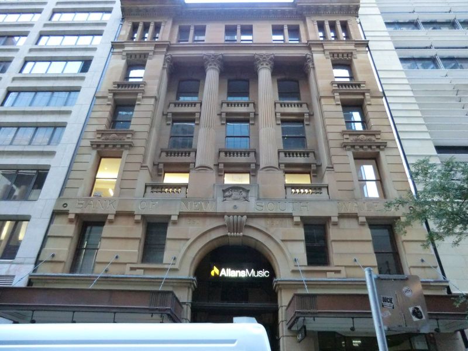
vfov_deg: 56.8
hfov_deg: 71.6
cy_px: 176
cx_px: 234
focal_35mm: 24
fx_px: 324
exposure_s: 1/60
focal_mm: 4.3
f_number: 3.2
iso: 640
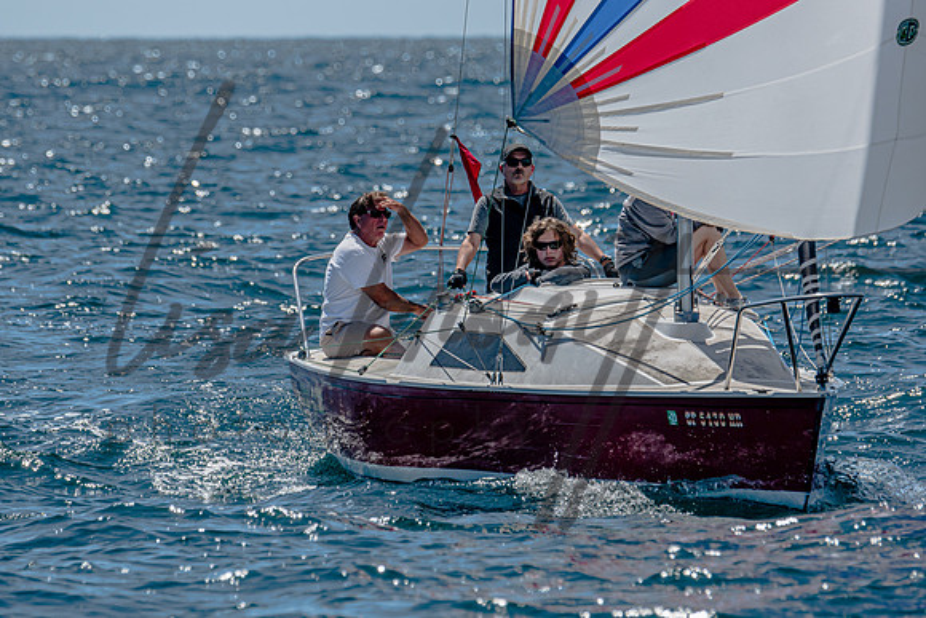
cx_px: 463
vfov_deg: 2.9
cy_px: 309
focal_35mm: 480
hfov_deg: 4.3
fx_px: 12356
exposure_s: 1/2000
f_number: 5.6
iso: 200
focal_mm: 310
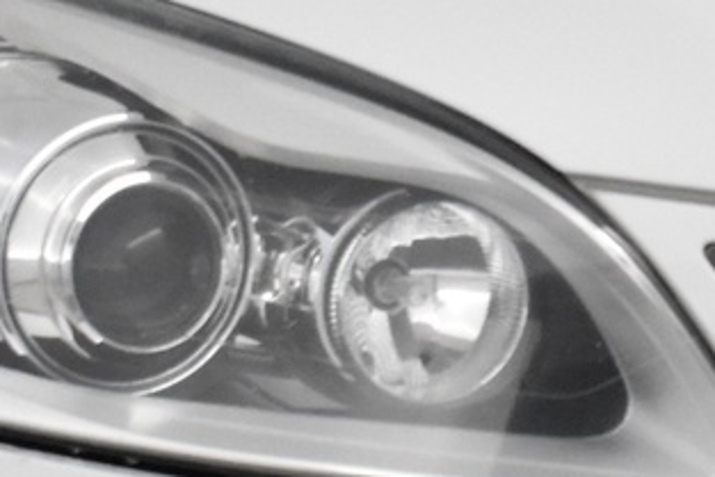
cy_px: 445
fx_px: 4630
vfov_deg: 5.9
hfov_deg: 8.7
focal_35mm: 233
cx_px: 849
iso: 3200
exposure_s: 1/125
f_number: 5.6
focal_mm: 30
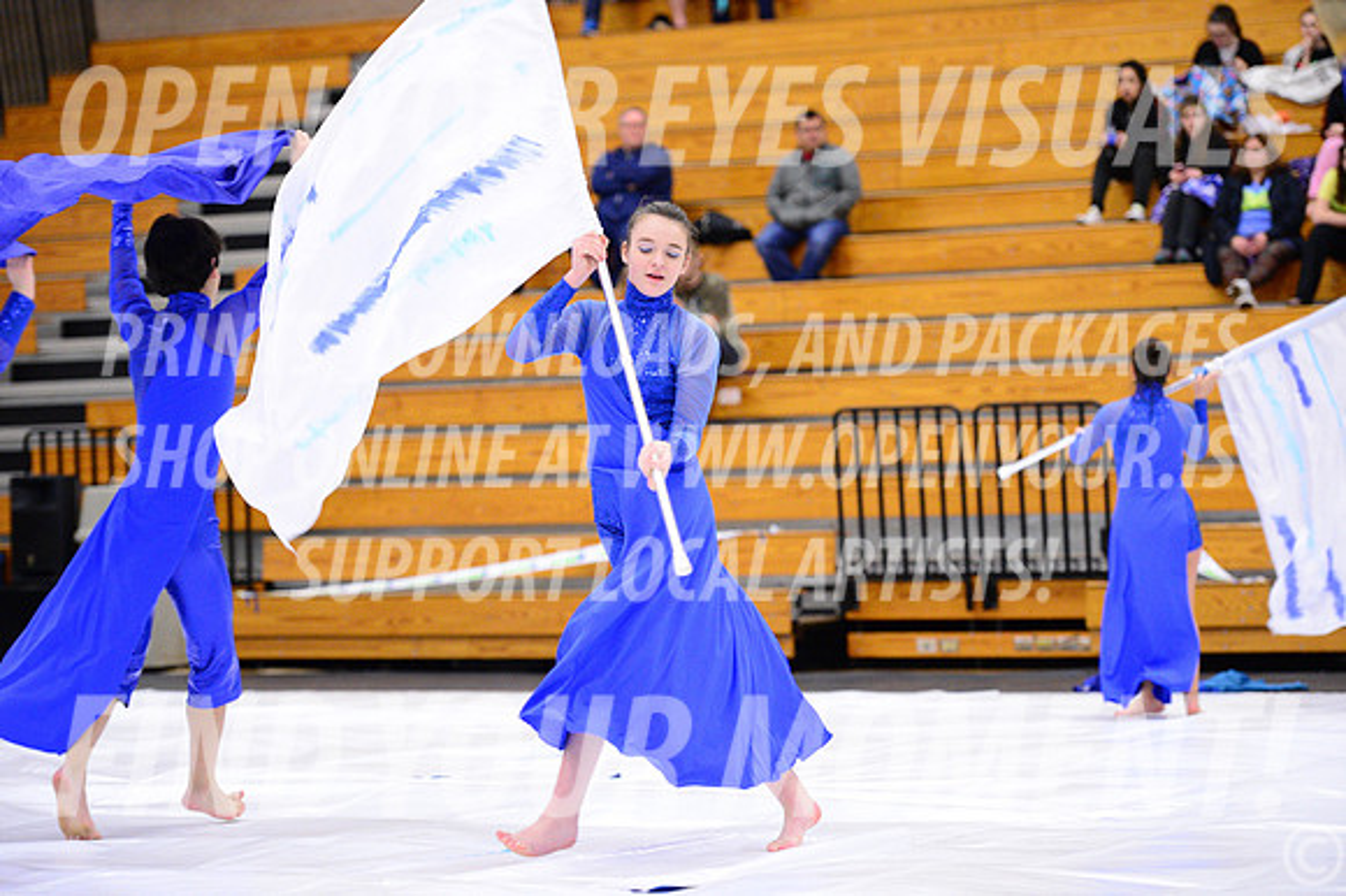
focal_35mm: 122
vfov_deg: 11.2
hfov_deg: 16.8
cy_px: 448
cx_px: 673
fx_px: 4559
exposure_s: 1/320
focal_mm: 122
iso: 6400
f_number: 2.8
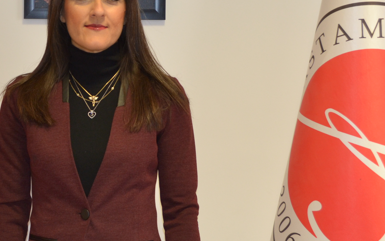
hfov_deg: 26.5
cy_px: 54
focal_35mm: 77
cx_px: 98
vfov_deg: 16.8
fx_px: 808
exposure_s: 1/30
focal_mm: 24
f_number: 4
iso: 500
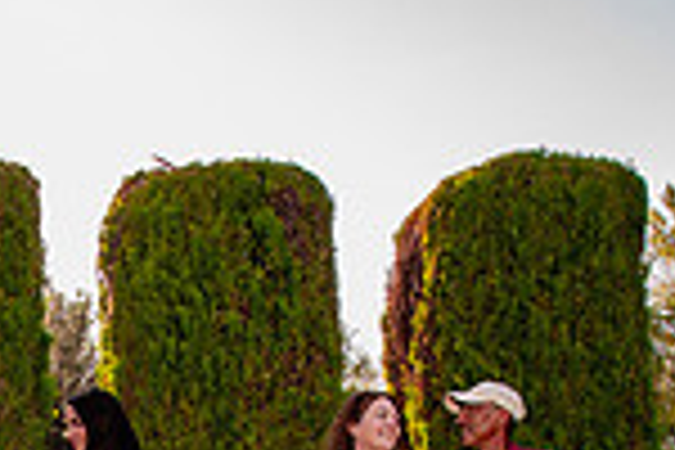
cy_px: 688
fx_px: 1800
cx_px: -18
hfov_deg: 20.5
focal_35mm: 96
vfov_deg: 13.4
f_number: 9
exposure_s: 1/200
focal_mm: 24
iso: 500
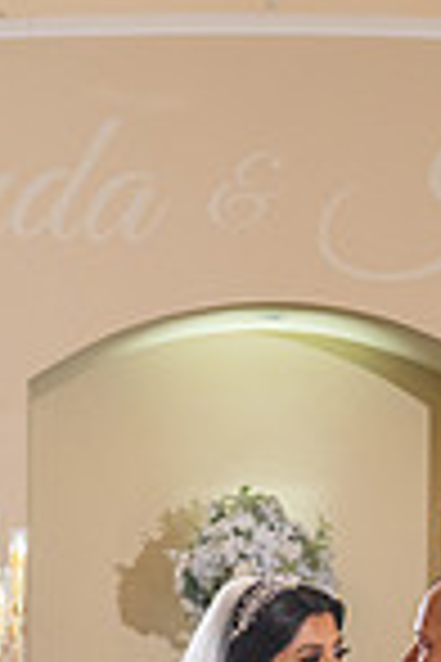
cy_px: 927
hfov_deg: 6.6
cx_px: 186
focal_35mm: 208
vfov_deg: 9.7
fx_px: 3822
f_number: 4
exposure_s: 1/160
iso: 800
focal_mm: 42
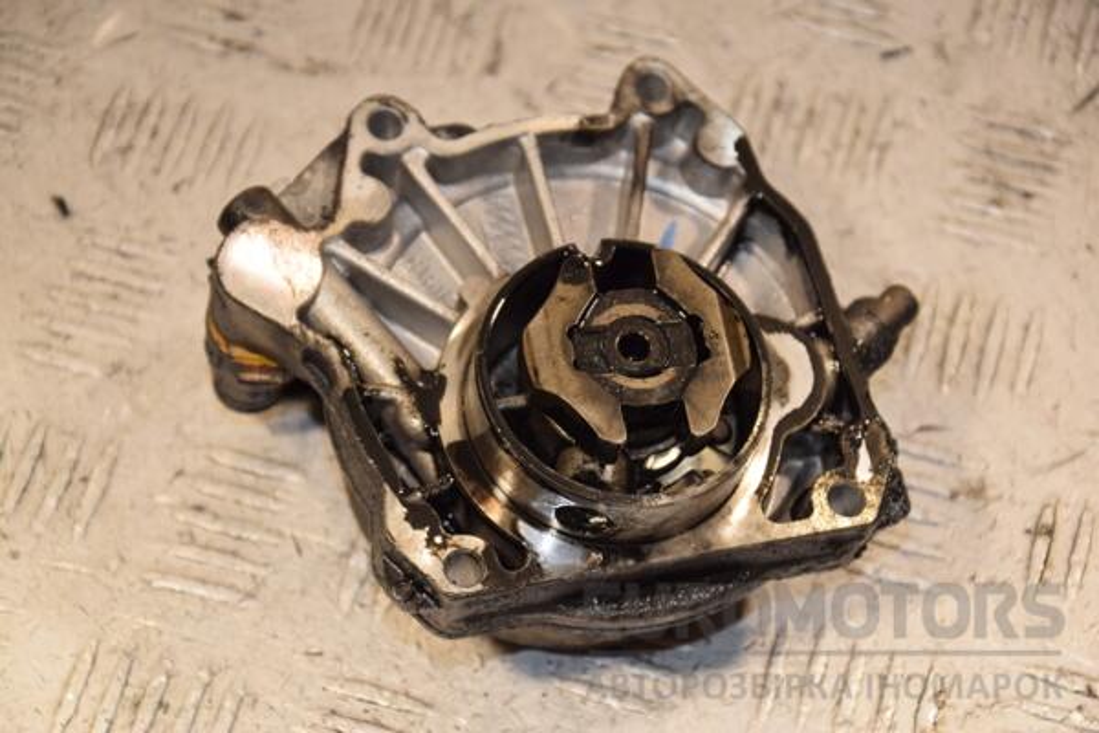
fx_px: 3663
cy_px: 366
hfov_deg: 17.1
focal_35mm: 120
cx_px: 550
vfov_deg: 11.4
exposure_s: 1/200
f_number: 6.3
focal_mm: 80
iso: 800
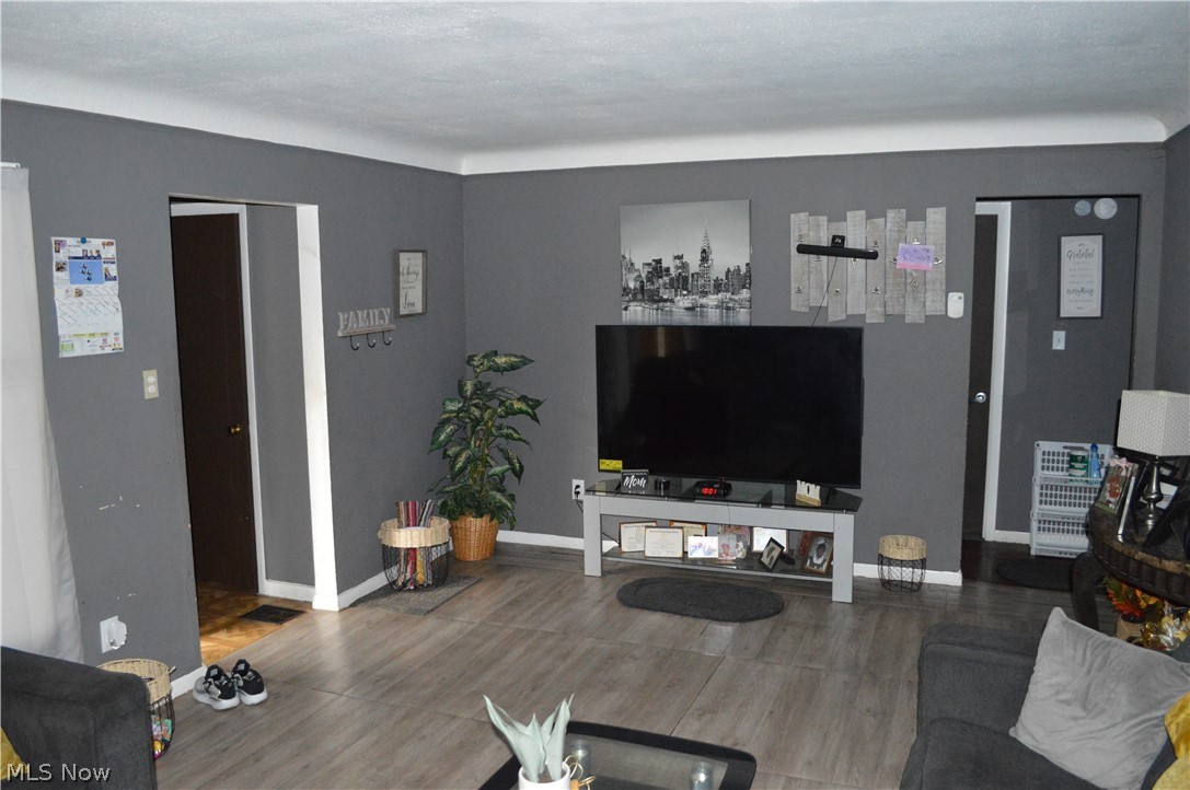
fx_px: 891
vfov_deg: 47.8
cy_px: 395
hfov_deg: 67.4
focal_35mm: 27
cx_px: 595
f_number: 3.5
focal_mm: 18
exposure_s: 1/60
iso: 3200
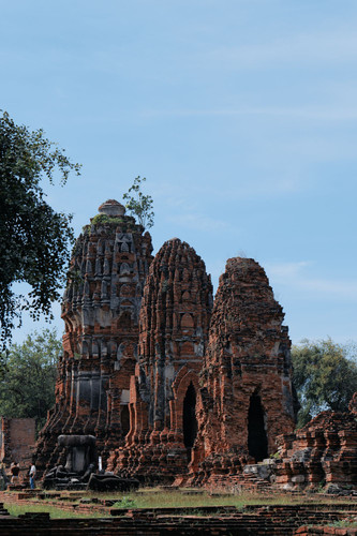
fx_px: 1250
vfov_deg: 24.2
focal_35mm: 84
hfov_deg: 16.3
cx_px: 178
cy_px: 268
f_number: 6.3
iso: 100
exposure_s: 1/500
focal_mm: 60
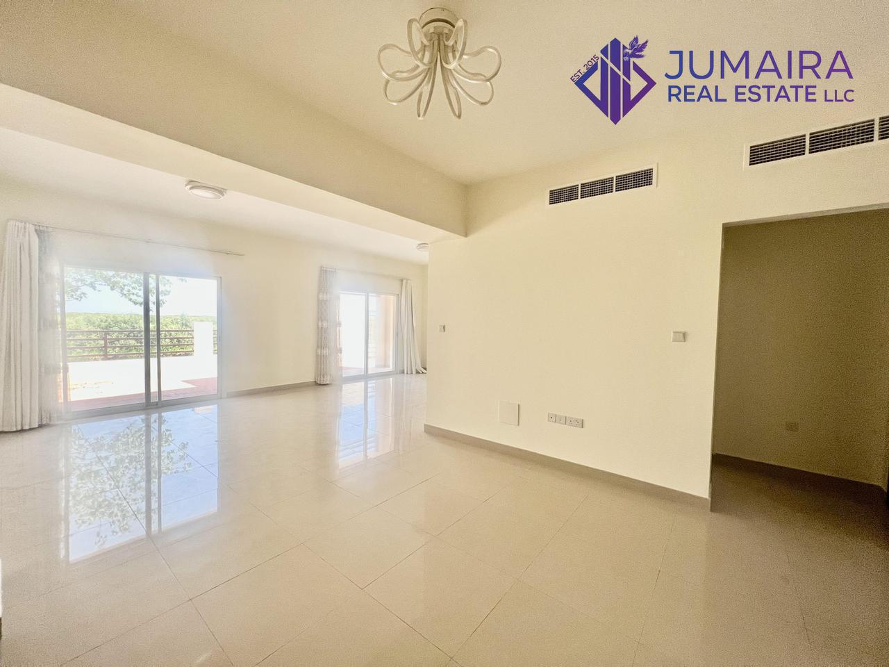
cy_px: 334
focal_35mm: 13
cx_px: 444
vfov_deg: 89.9
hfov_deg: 106.2
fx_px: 334
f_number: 1.8
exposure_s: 1/99
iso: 160
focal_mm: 1.57
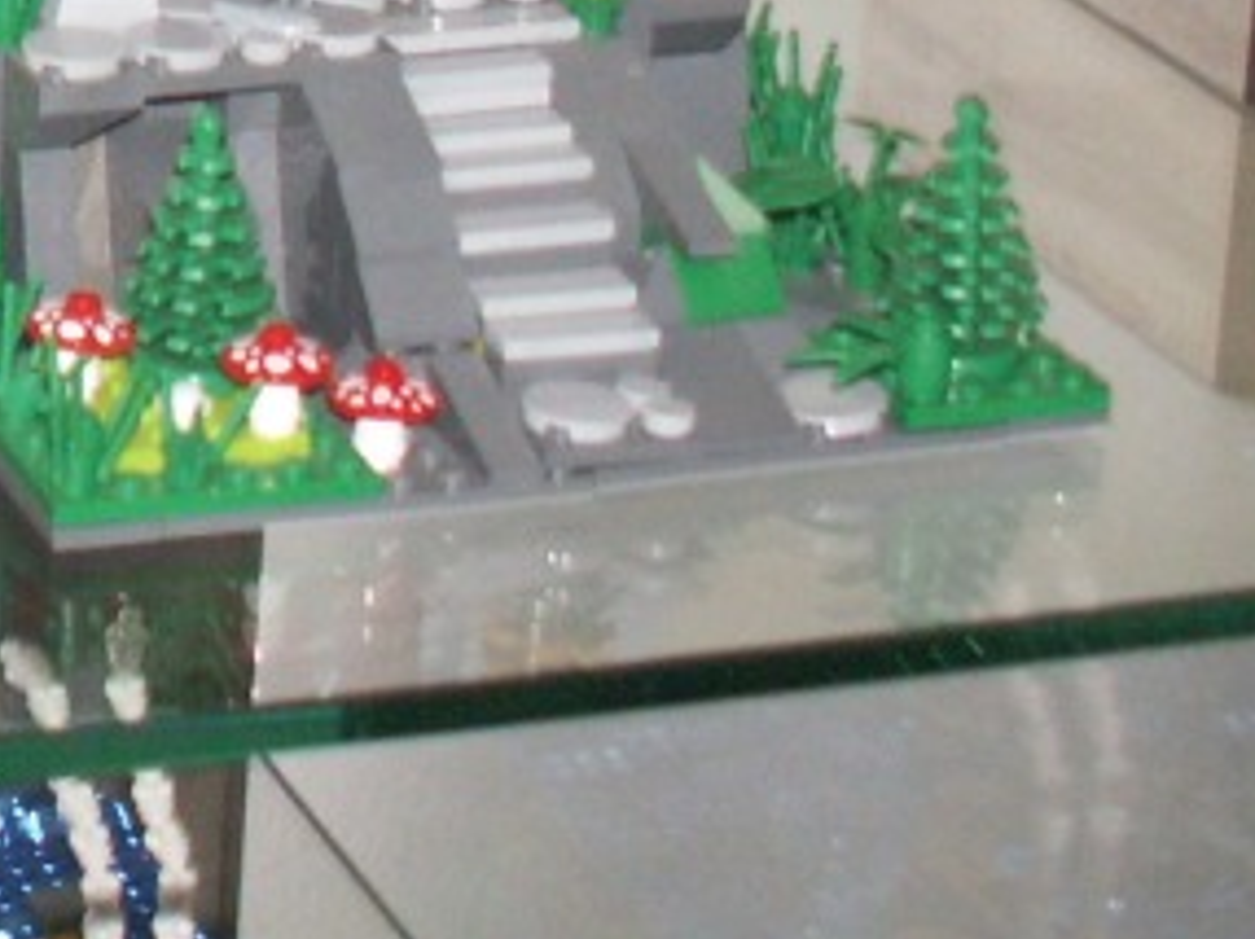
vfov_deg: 9.6
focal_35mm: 147
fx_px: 5325
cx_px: -812
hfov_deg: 12.5
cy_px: -733
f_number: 2.8
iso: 100
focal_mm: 5.86
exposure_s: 1/125
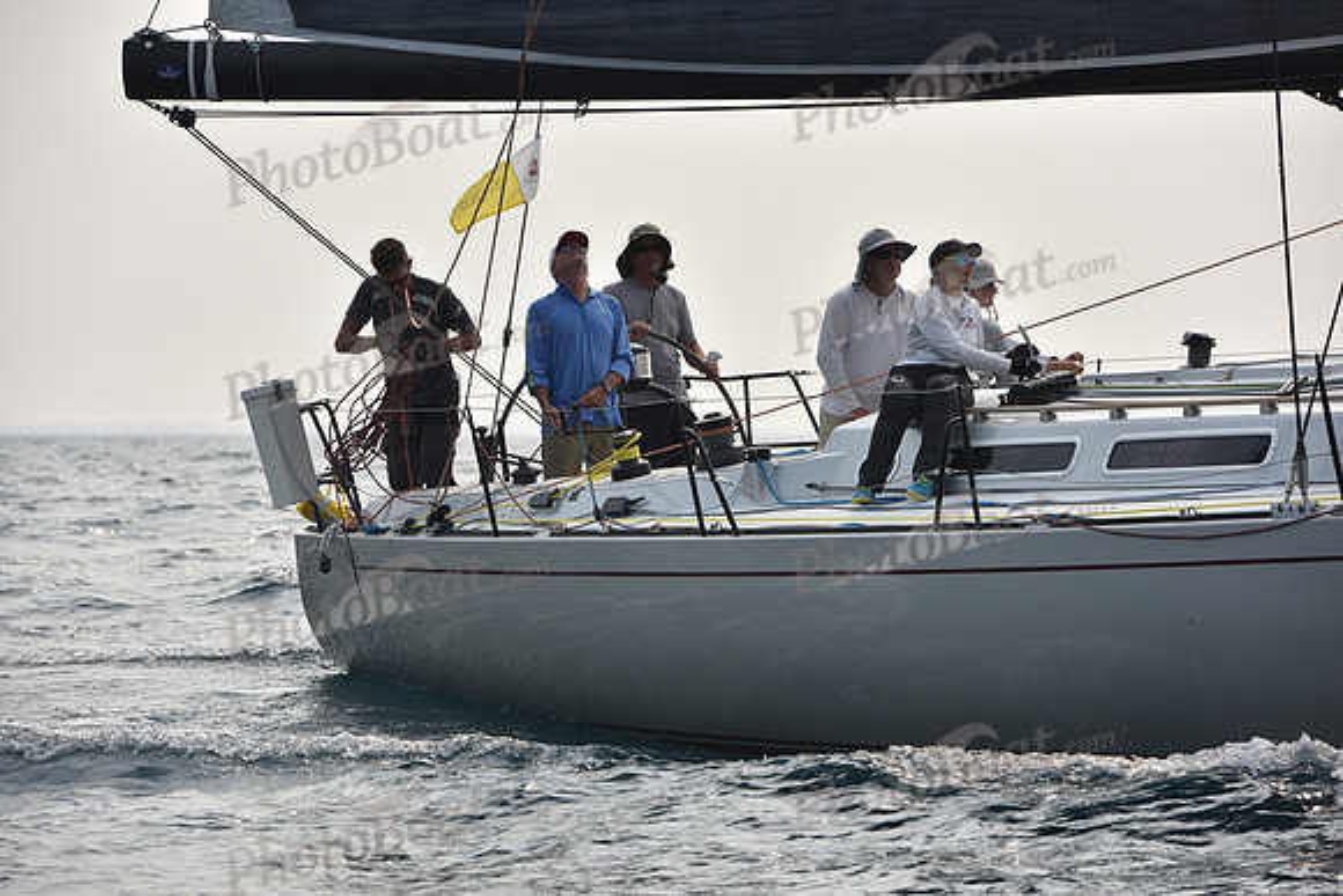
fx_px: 6716
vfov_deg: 7.6
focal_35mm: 180
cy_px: 448
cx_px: 672
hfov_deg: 11.4
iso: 250
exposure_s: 1/1250
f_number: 7.1
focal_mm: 180
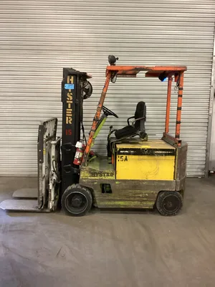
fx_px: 257
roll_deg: +0.8
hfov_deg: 45.4
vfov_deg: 58.4
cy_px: 144
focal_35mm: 31
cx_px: 108
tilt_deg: -9.4
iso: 400
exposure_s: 1/30
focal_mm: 3.3
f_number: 2.4
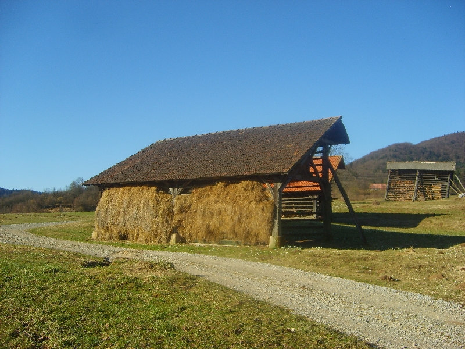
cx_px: 232
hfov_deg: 52.6
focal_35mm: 35
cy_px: 174
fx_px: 470
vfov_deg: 40.7
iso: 50
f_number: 2.8
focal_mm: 5.8
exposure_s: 1/750
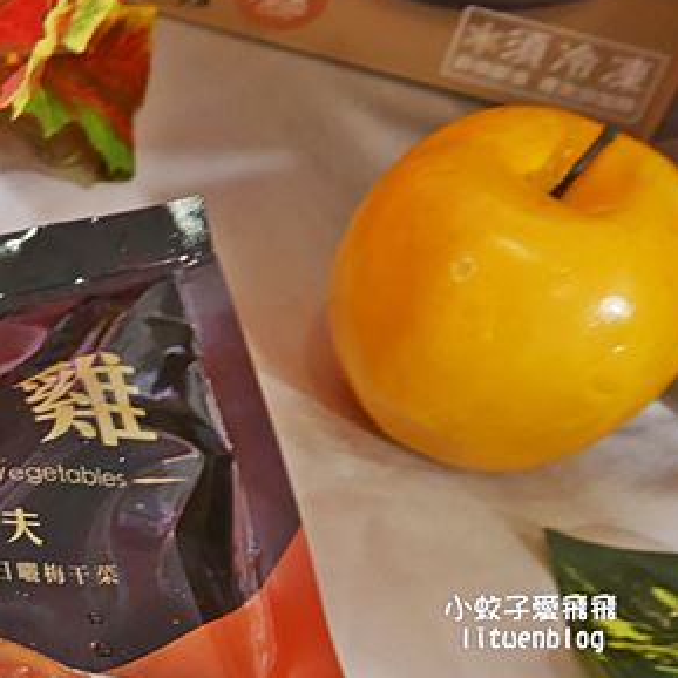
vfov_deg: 17.0
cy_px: 811
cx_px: -406
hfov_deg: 15.9
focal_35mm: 98
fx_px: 2172
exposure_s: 1/60
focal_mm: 16
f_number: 4
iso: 800
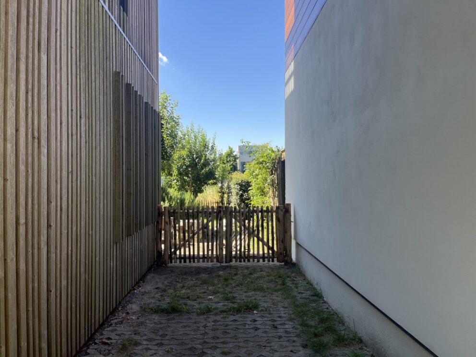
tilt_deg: +0.0
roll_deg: +0.4
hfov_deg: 67.3
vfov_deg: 53.1
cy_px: 178
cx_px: 238
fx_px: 358
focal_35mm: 26
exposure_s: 1/668
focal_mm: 5.1
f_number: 1.6
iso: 50
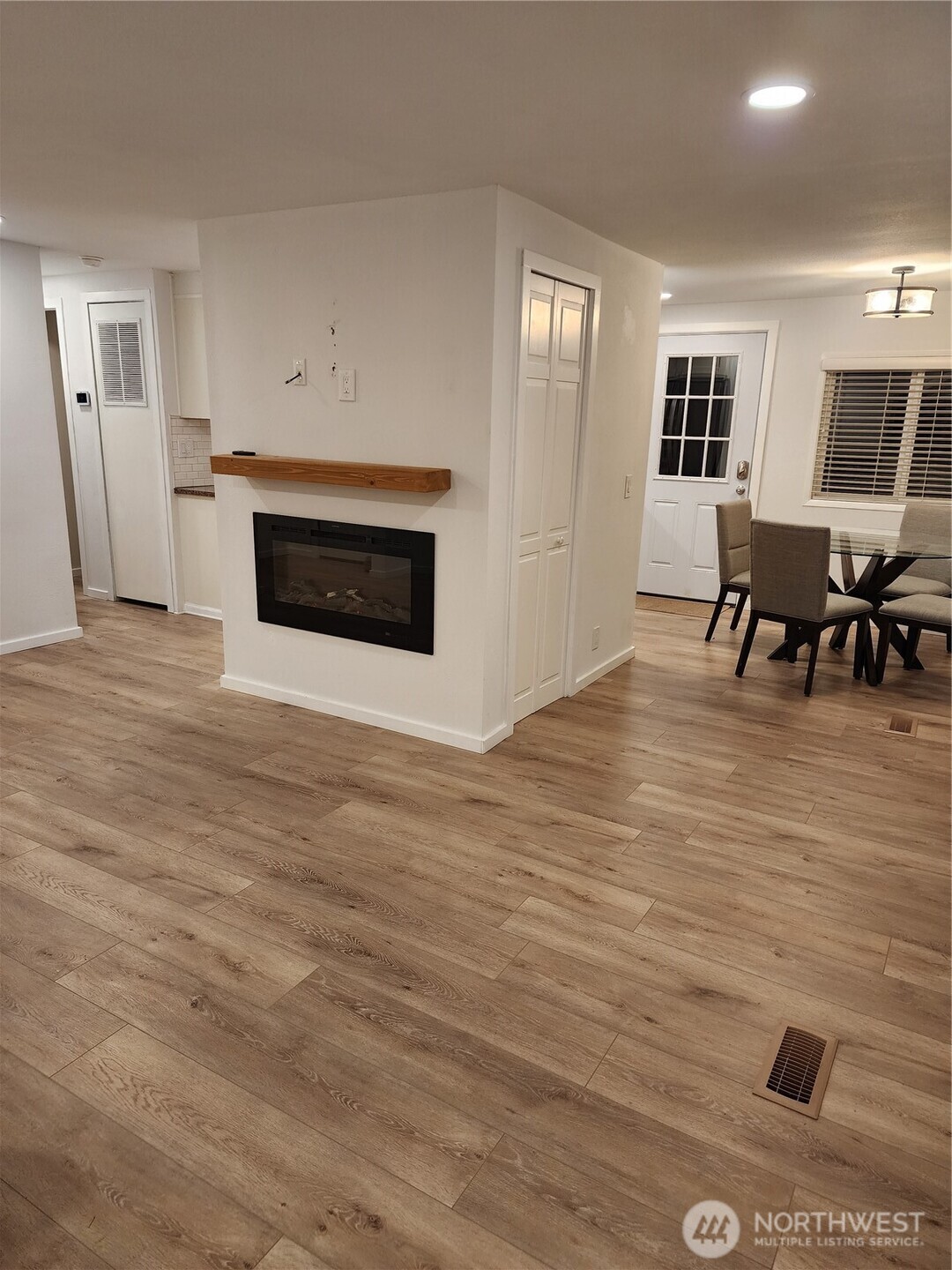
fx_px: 843
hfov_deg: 58.9
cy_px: 635
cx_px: 476
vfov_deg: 73.9
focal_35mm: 23
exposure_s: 1/120
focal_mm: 6.4
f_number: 1.8
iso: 320
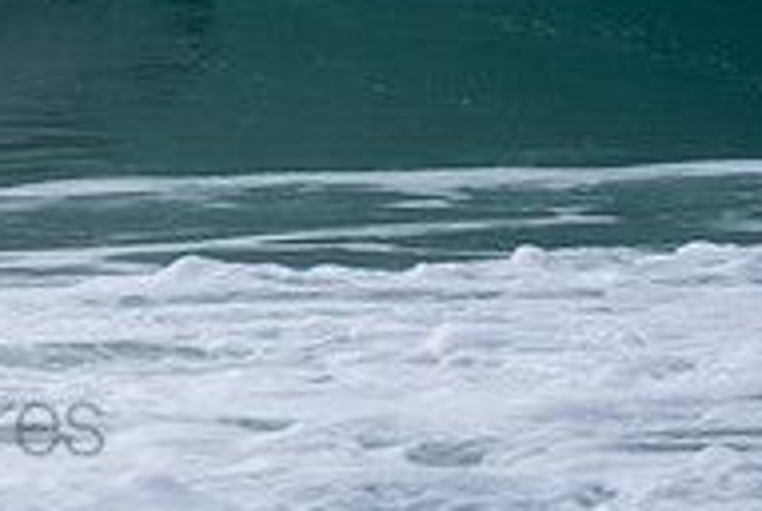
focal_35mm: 2275
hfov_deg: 0.9
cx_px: -203
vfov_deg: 0.6
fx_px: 48228
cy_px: -242
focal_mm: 500
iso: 180
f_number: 5.6
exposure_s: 1/800
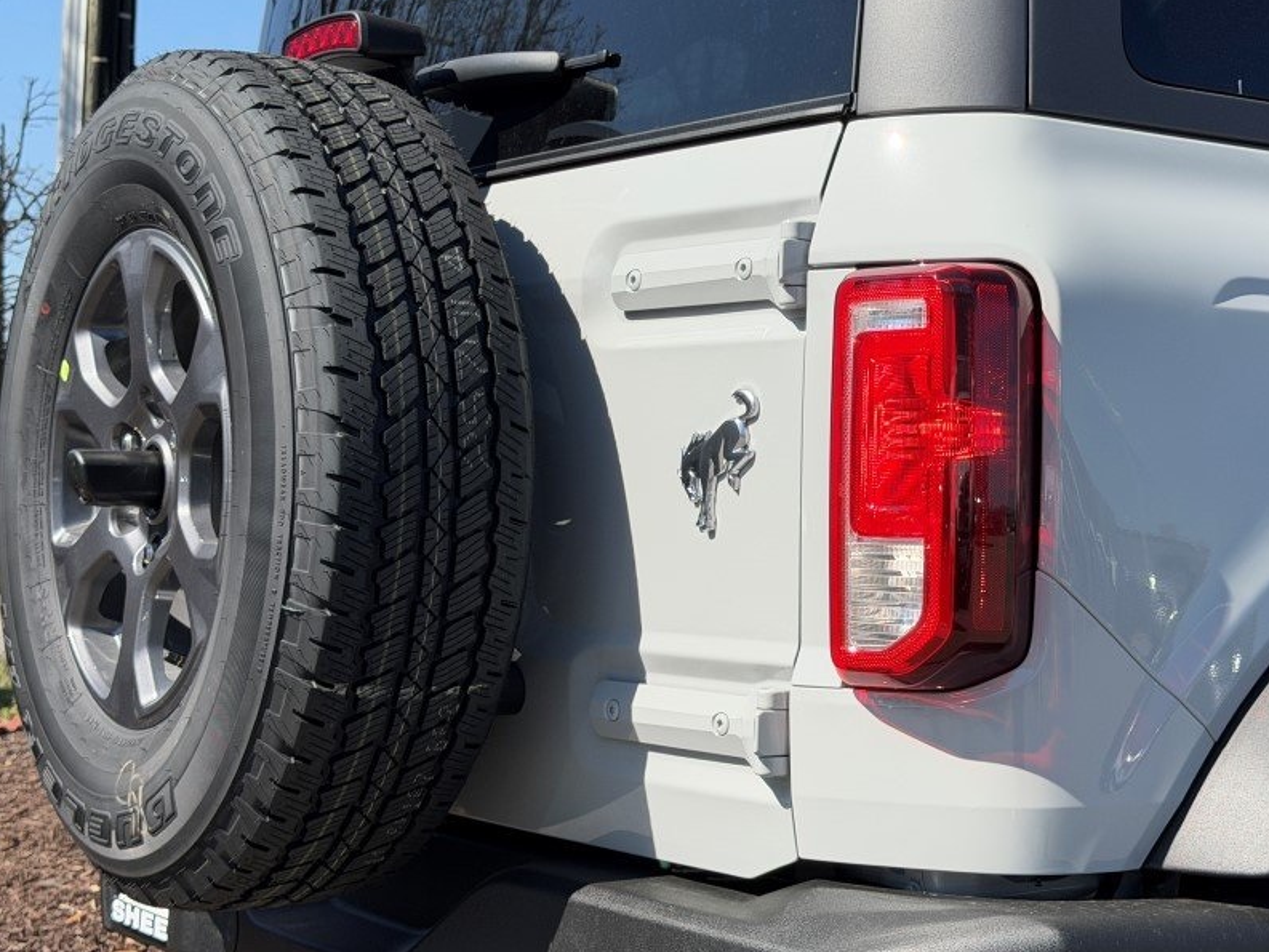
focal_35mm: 62
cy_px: 493
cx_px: 767
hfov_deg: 31.1
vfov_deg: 23.7
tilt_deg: -1.3
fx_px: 2273
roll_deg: -1.5
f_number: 1.78
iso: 64
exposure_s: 1/3534
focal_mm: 6.76
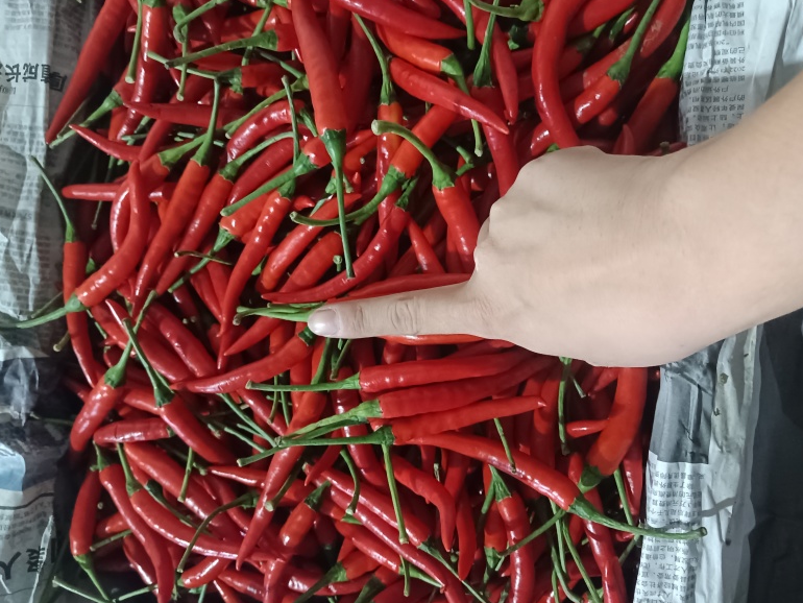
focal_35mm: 27
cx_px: 409
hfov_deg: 65.3
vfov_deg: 51.4
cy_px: 308
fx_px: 627
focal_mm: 4.05
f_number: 1.8
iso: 5477
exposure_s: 1/16.7
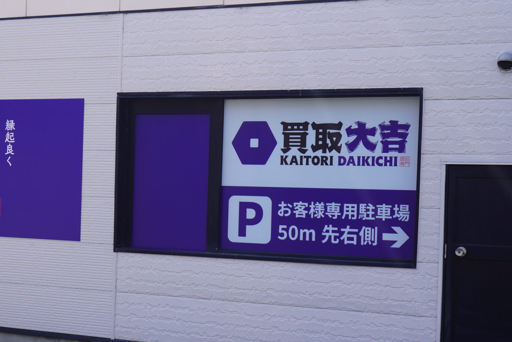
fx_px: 1120
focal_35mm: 79
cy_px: 181
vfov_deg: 17.3
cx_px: 142
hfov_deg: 25.5
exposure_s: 1/125
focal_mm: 35
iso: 100
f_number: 9
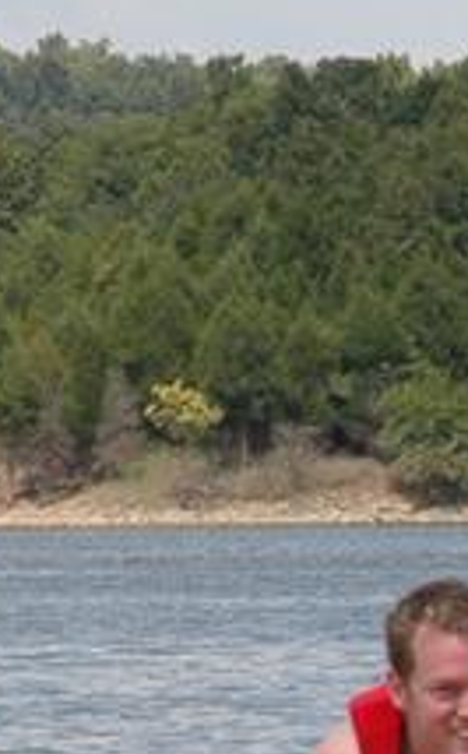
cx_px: 1239
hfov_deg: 2.0
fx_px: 13626
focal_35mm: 665
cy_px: 639
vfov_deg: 3.2
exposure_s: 1/320
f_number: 9
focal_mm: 62
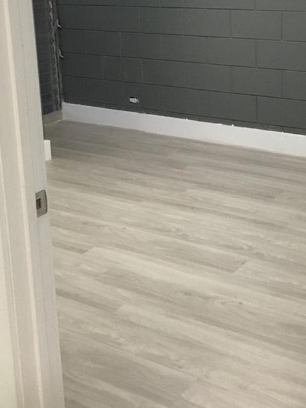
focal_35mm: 59
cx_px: 184
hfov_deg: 24.8
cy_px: 100
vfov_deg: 32.1
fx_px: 696
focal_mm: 3.3
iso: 200
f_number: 2.4
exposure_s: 1/30
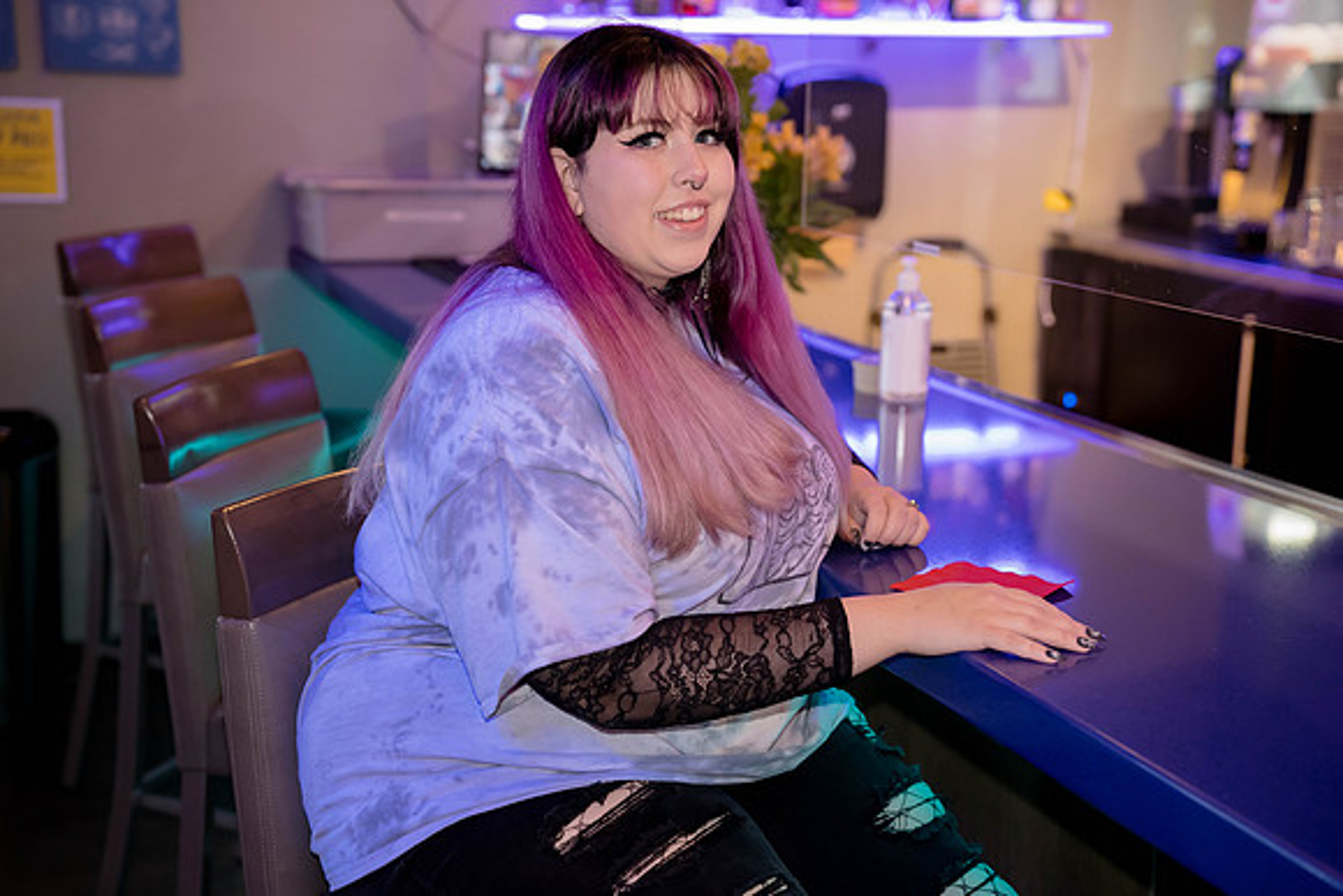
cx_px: 672
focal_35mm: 51
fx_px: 1903
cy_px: 448
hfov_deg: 38.9
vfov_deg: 26.5
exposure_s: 1/160
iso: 3200
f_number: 2.8
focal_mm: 51
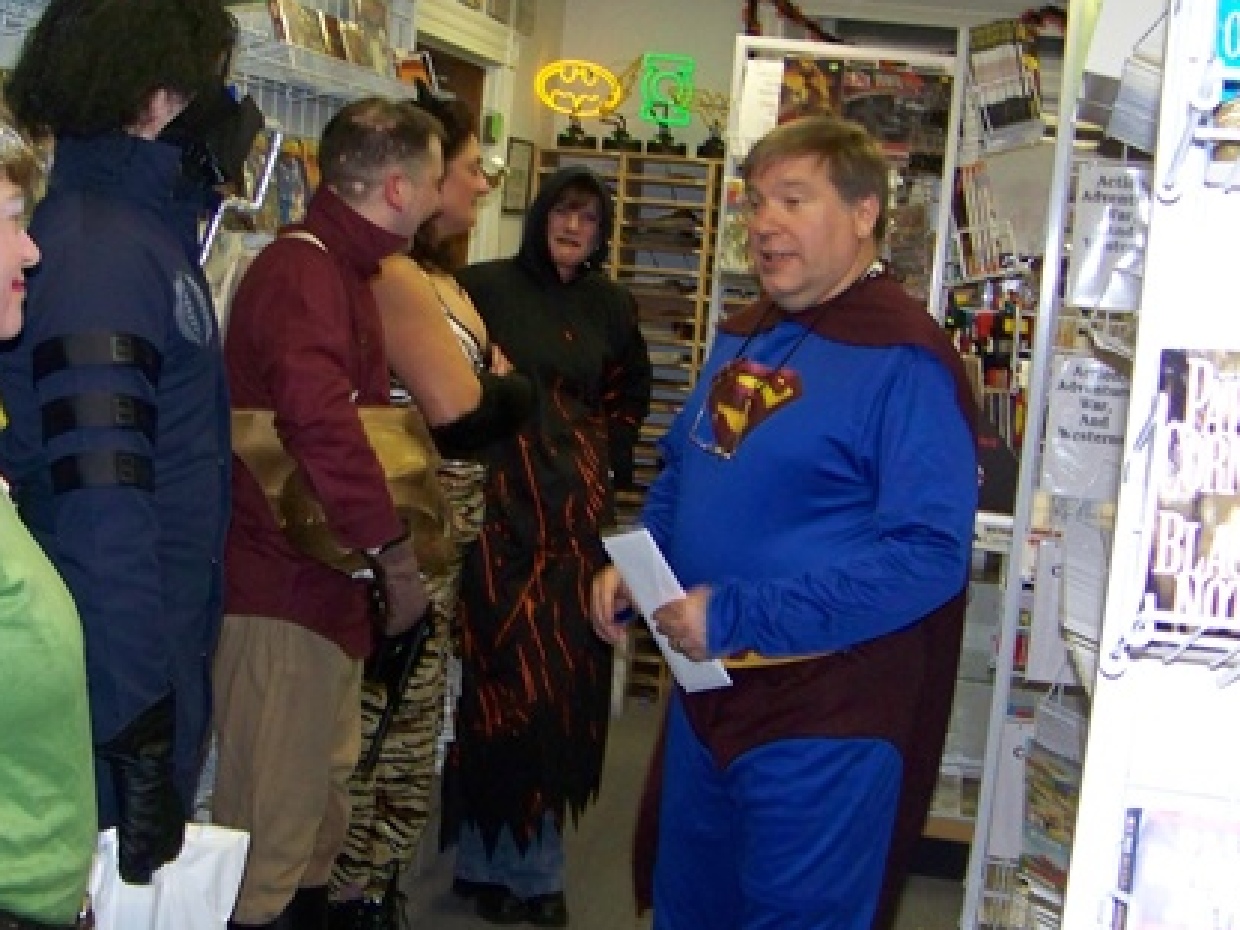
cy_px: 453
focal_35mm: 53
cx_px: 452
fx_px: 1899
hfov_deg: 35.9
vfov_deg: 27.5
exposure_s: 1/30
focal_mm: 5.85
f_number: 2.8
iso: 200
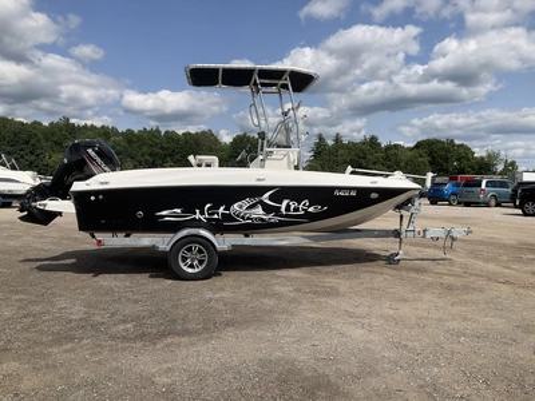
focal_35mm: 29
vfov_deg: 48.2
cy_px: 200
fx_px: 448
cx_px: 268
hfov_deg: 61.7
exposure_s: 1/2959
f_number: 1.8
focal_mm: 3
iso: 25
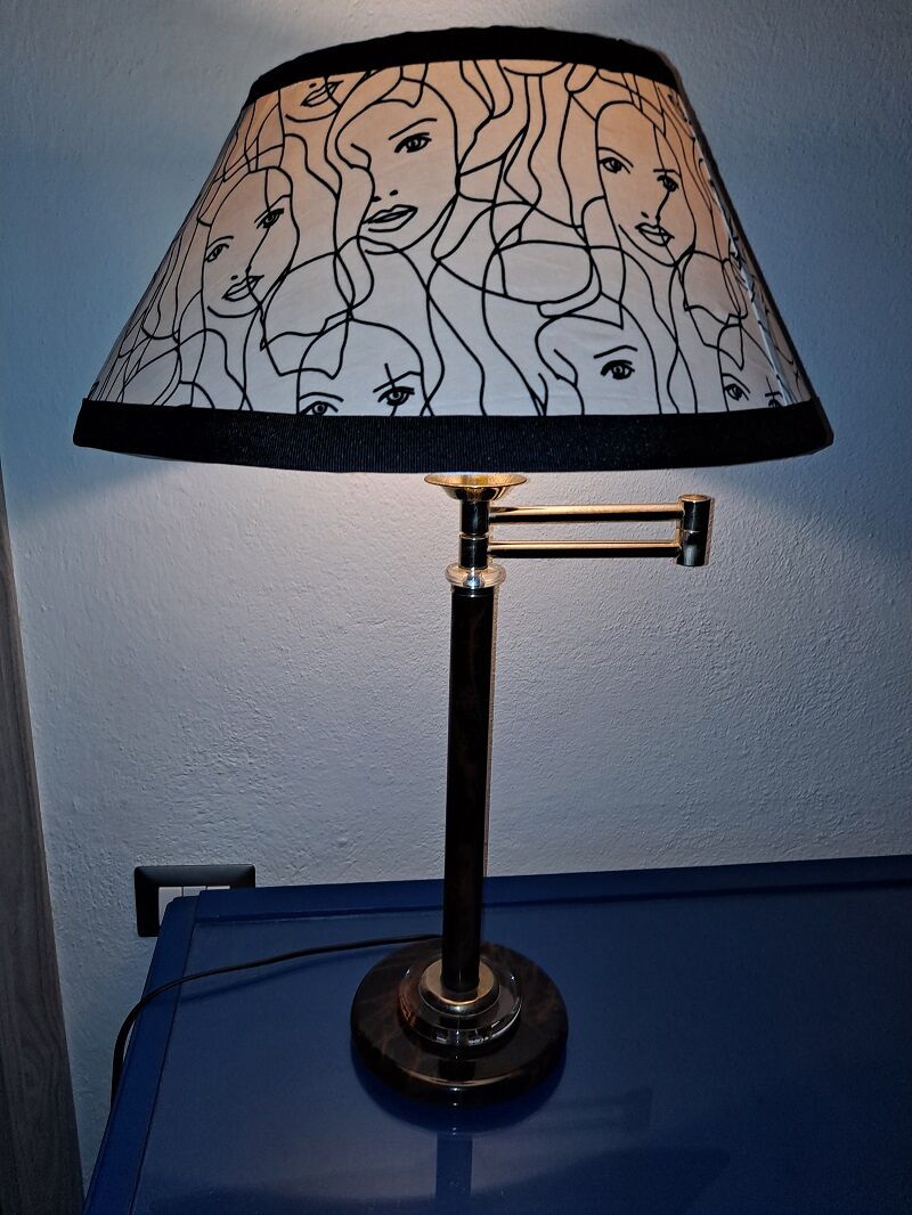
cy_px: 608
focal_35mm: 25
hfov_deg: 54.9
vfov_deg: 69.4
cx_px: 456
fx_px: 878
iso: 50
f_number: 2
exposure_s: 1/50
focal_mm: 4.6
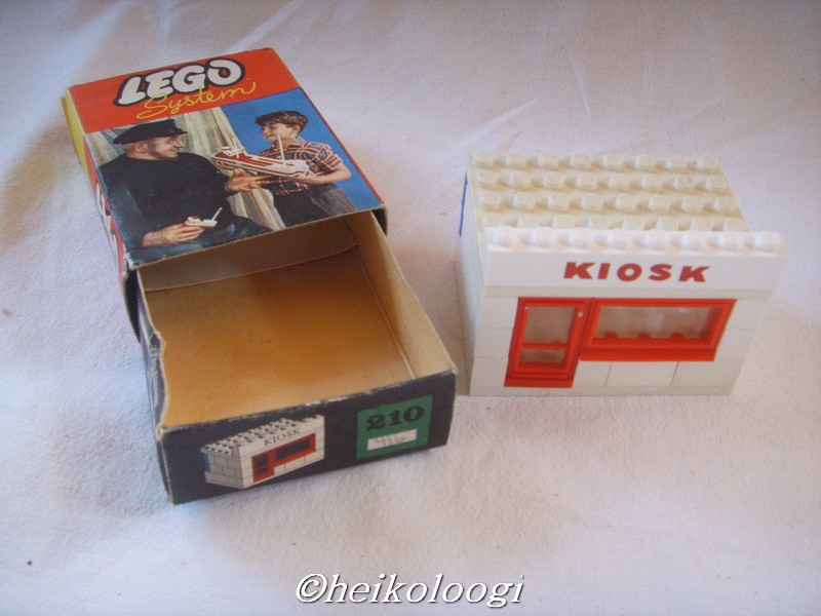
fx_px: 925
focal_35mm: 39
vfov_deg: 36.8
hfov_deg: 47.9
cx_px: 410
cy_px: 308
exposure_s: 1/30
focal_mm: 6.6
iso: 152
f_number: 3.5
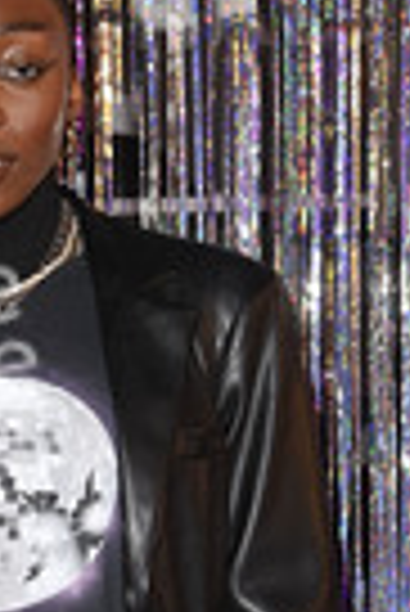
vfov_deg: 21.0
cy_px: 598
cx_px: -63
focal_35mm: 94
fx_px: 1602
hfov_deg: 14.2
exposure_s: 1/60
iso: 2000
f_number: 5
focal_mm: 32
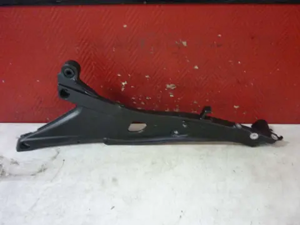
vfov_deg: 42.9
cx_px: 150
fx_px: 286
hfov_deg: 55.4
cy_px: 112
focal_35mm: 33
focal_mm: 5.5
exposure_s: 1/8
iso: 400
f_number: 2.8
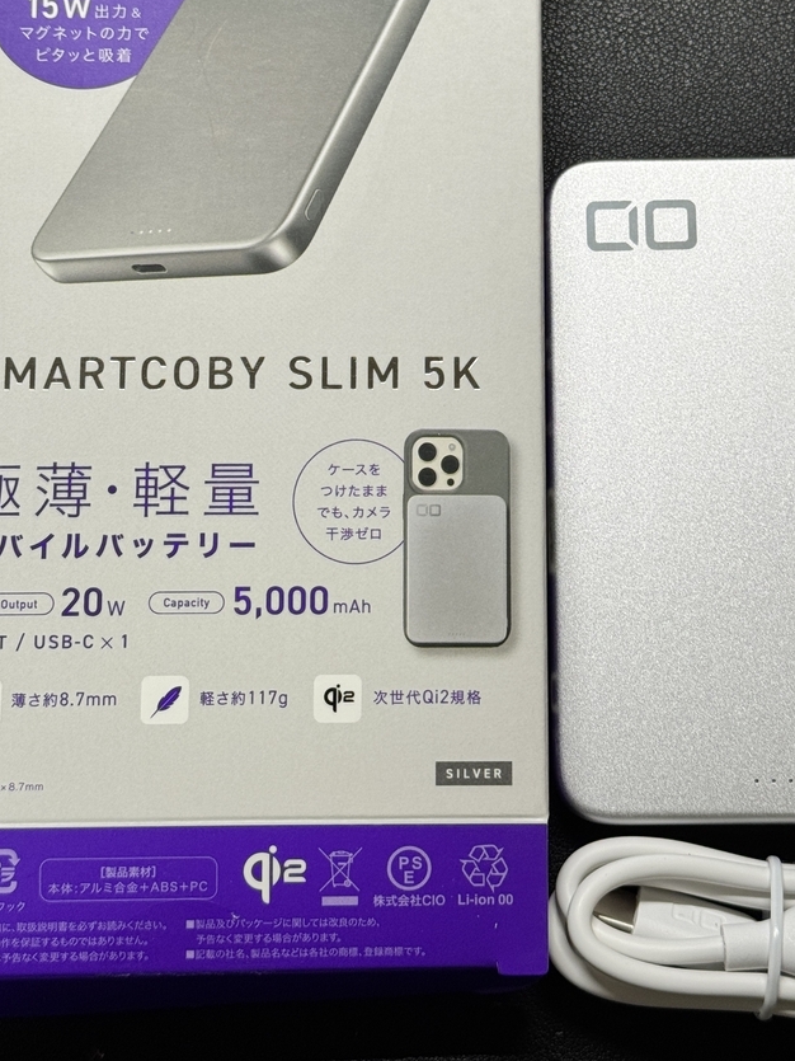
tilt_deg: -79.2
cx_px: 467
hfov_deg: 21.3
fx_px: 2113
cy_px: 360
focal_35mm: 69
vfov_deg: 28.0
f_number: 1.78
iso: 64
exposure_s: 1/99
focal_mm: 6.76
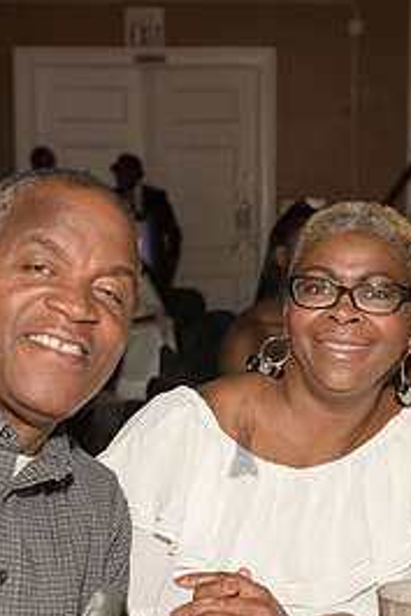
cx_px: 290
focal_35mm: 82
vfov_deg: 24.6
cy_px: 409
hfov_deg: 16.6
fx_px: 1402
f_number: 4
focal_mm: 35
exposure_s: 1/250
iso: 2000
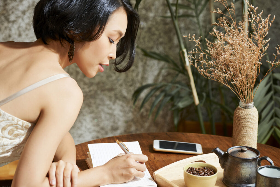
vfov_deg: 14.9
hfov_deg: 22.1
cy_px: 94
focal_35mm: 92
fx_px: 716
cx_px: 140
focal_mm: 92
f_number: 4.5
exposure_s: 1/200
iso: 320
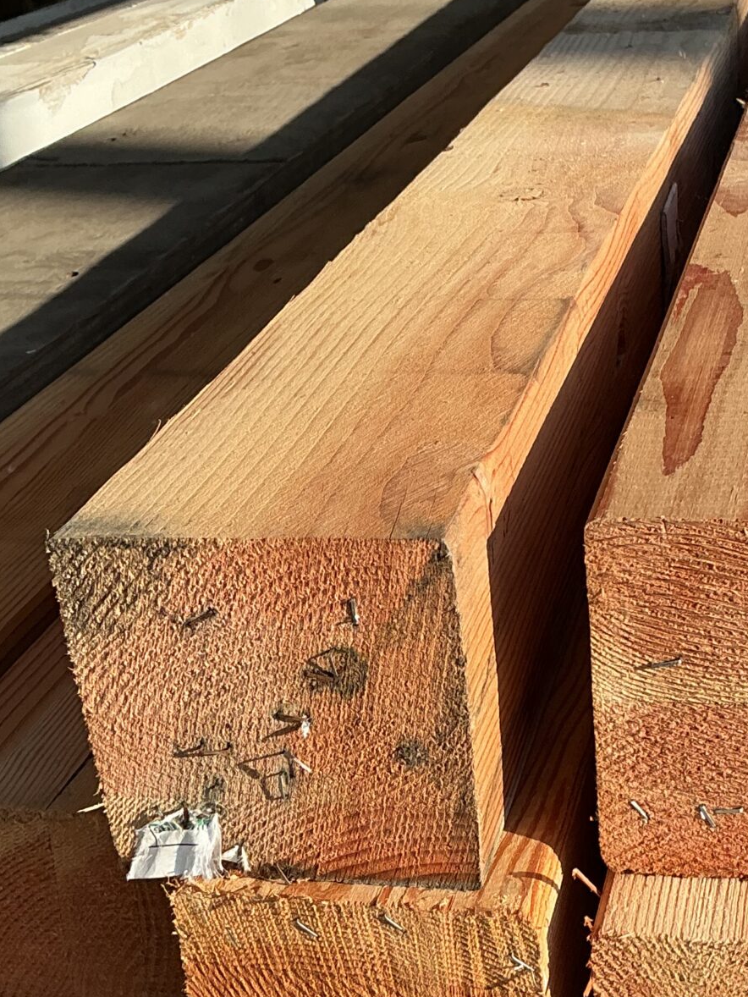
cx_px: 418
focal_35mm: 63
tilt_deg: -24.6
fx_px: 1814
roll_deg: +5.3
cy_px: 625
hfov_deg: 23.3
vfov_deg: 30.6
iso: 25
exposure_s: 1/1055
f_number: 1.8
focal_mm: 3
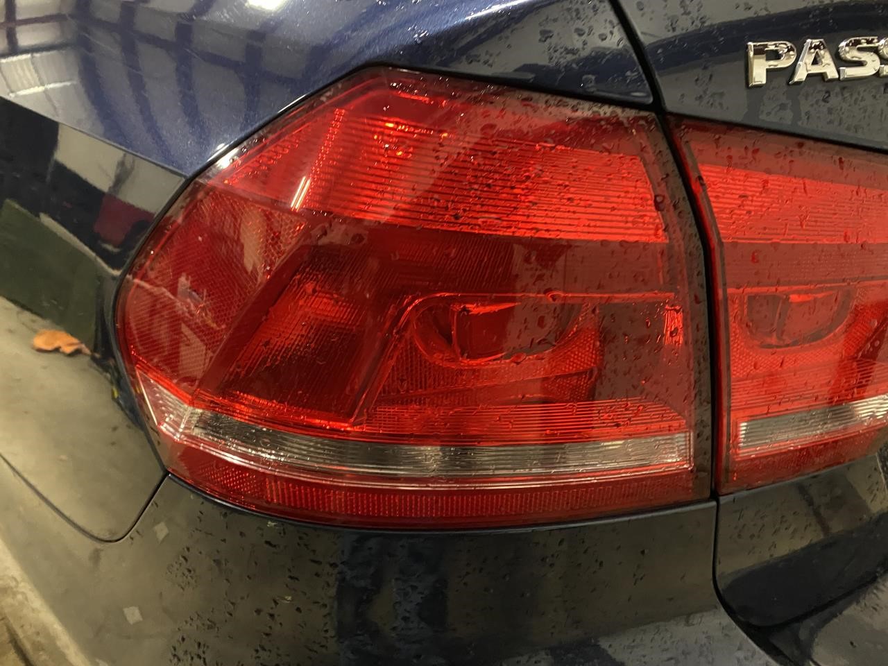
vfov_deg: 53.1
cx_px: 444
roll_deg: -1.4
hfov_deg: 67.3
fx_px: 667
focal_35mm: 26
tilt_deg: -25.1
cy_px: 333
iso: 800
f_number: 1.8
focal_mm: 4.25
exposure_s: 1/30
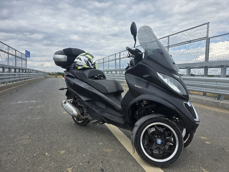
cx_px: 114
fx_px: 152
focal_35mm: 23
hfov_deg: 73.9
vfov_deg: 58.9
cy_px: 86
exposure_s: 1/5000
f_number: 1.7
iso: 80
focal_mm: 6.3
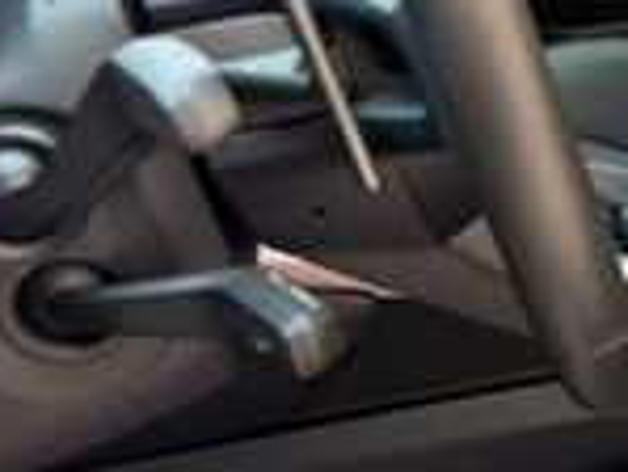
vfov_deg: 14.4
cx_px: 1100
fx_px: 1870
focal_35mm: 103
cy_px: 169
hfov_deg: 16.3
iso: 200
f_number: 1.78
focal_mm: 6.76
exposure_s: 1/169
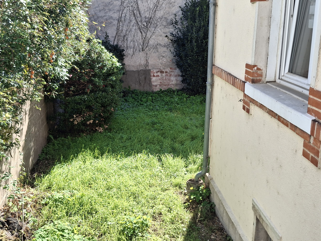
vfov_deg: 37.7
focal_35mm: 38
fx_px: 352
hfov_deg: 49.0
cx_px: 161
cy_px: 122
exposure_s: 1/489
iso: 32
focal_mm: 4.69
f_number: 1.8
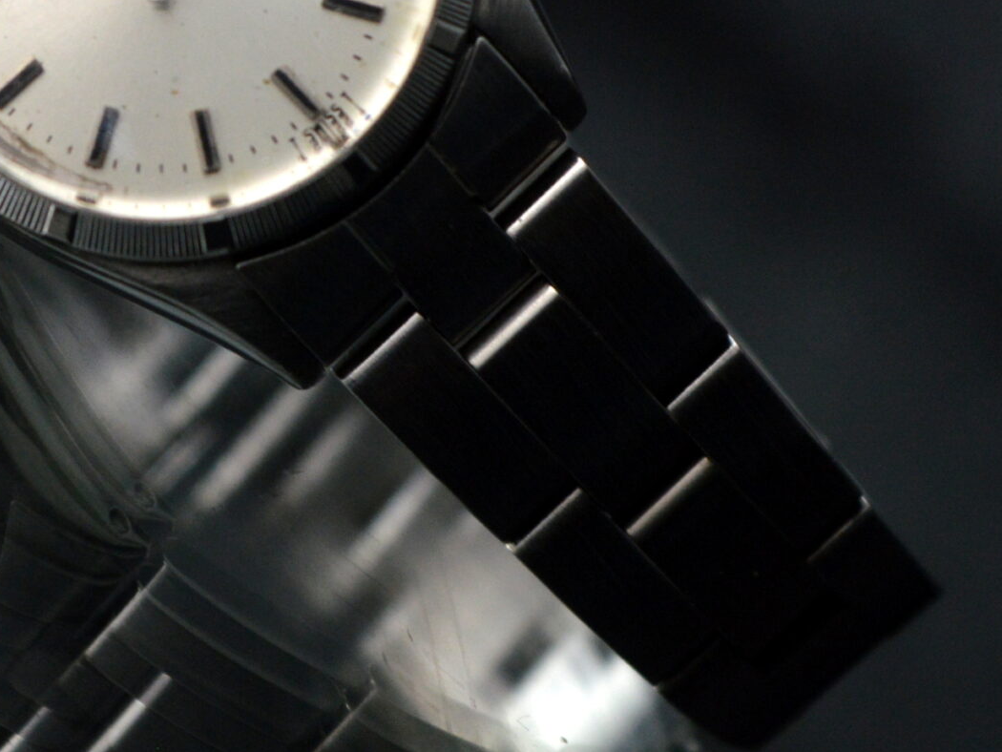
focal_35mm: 193
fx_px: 5593
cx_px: 200
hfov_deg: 10.2
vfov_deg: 7.7
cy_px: 32
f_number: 6.3
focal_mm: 55
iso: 800
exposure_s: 1/160
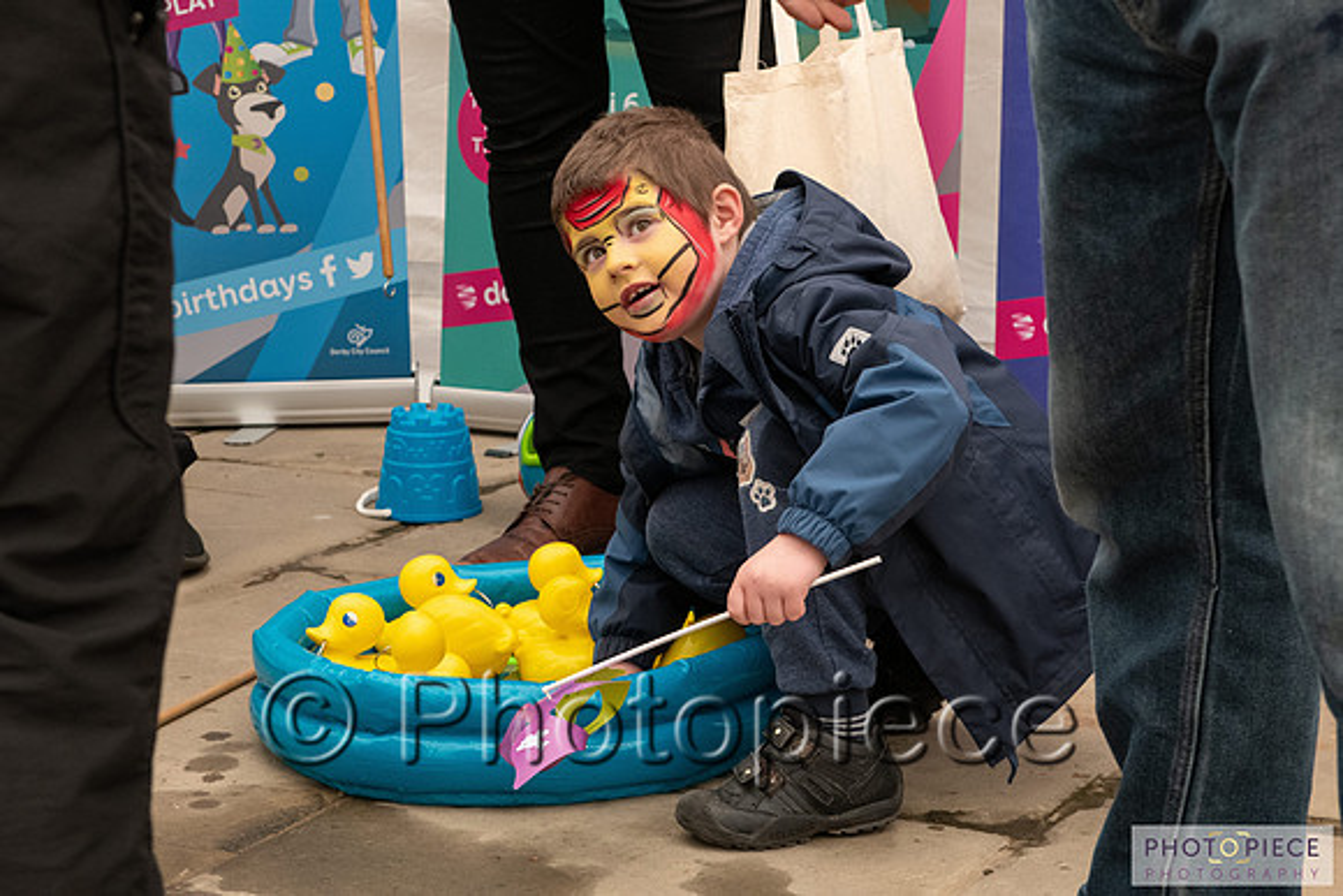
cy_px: 345
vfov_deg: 15.9
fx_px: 3213
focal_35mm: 86
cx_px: 667
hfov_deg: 23.6
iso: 2000
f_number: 8
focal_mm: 70
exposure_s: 1/320
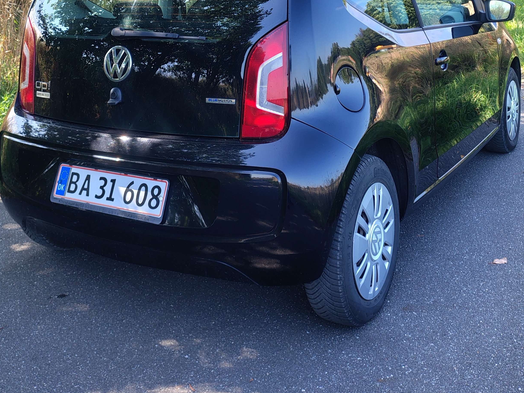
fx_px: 636
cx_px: 266
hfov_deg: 44.8
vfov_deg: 31.6
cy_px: -4
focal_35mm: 42
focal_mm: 4.71
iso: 143
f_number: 1.7
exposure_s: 1/142
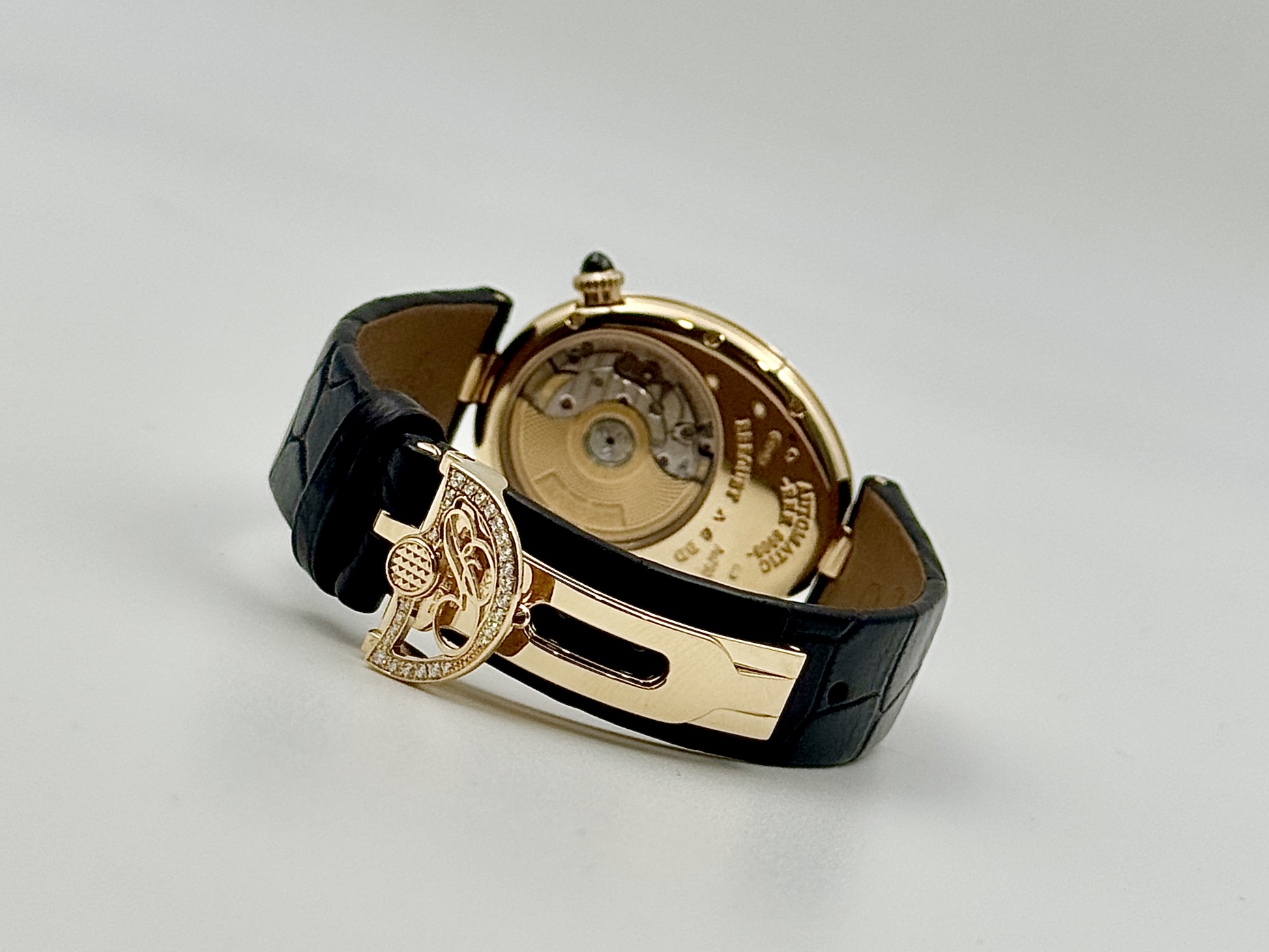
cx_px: 634
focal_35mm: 48
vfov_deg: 30.3
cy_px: 476
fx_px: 1760
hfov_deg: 39.7
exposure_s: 1/470
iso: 64
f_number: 1.78
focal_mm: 6.76
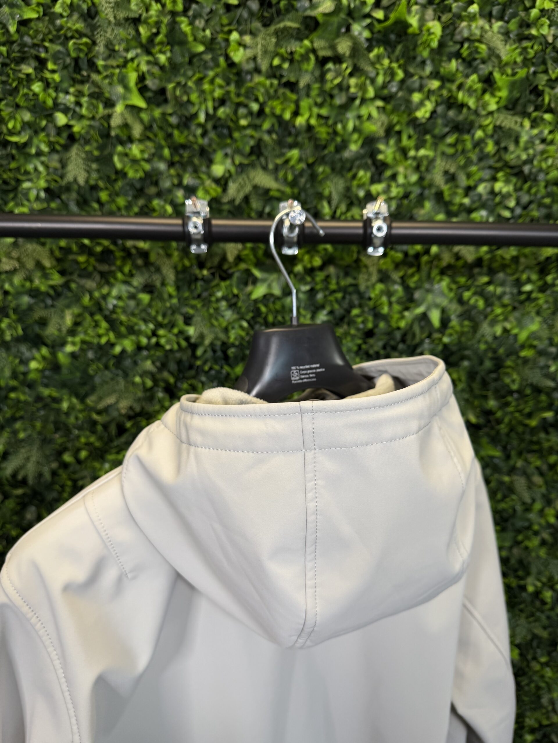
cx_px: 279
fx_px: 516
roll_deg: -1.0
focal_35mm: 24
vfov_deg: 71.6
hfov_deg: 56.8
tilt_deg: -11.5
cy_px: 372
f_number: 1.78
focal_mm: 6.76
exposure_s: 1/121
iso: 50
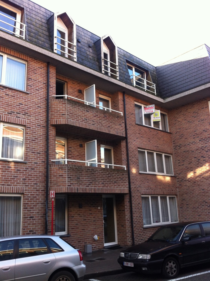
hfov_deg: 40.6
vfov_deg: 52.7
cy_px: 140
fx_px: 284
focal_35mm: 35
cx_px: 105
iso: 100
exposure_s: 1/120
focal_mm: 3.85
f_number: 2.8
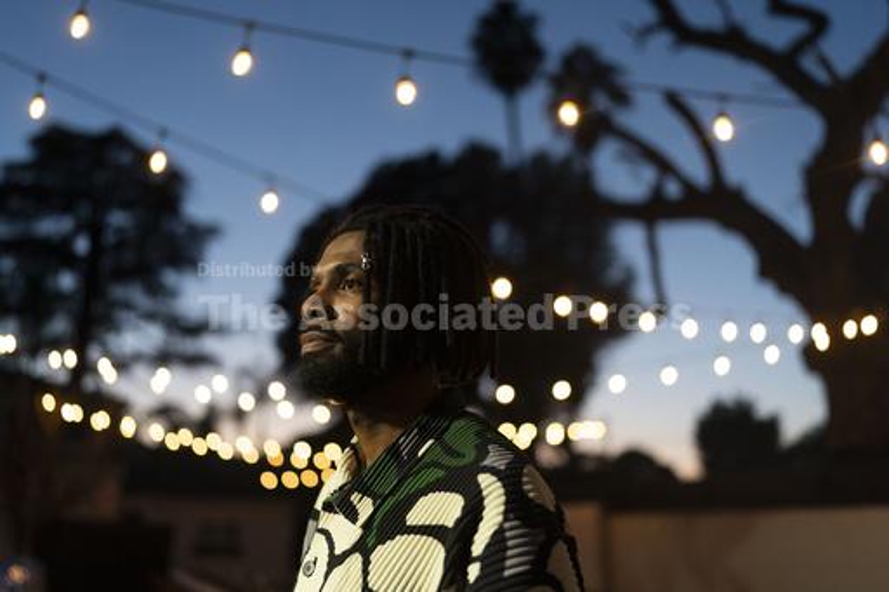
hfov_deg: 54.4
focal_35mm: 35
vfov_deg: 37.8
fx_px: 864
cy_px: 296
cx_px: 444
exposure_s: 1/500
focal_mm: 35
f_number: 1.4
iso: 3200
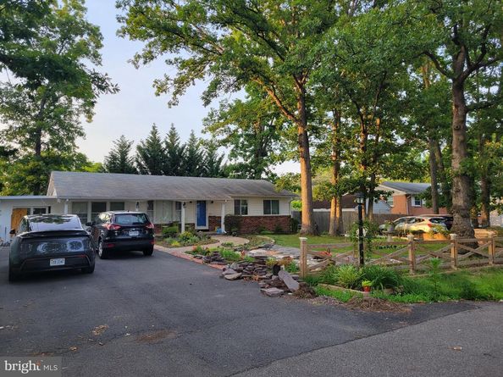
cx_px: 252
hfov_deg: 67.3
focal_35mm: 26
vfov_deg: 53.0
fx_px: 378
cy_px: 188
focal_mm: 5.4
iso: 40
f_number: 1.8
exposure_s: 1/205
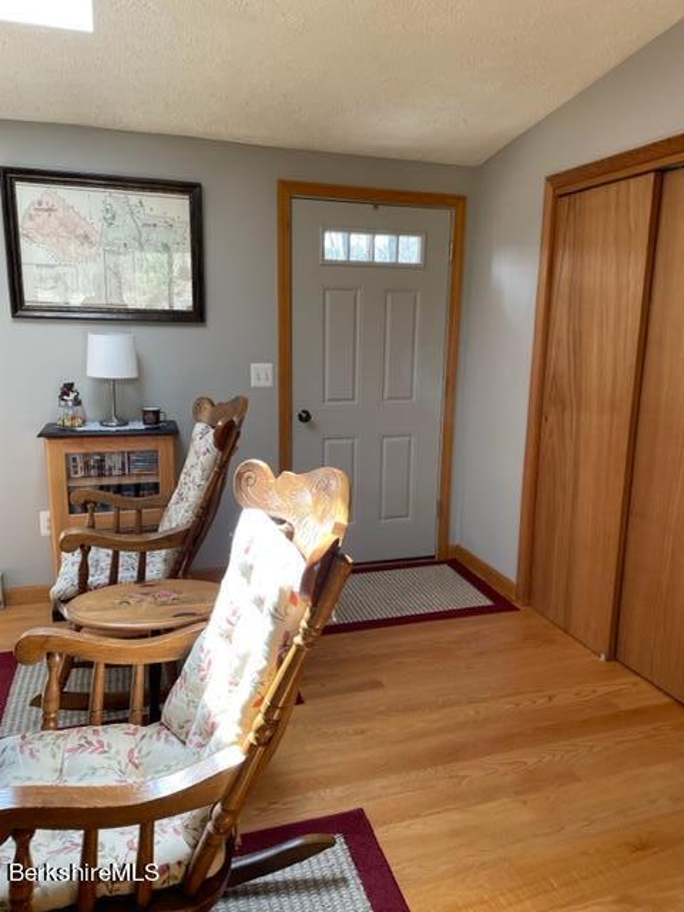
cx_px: 342
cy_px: 456
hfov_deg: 53.1
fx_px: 685
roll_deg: -1.0
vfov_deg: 67.3
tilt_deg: -11.2
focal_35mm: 26
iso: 80
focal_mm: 4.2
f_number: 1.6
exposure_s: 1/121
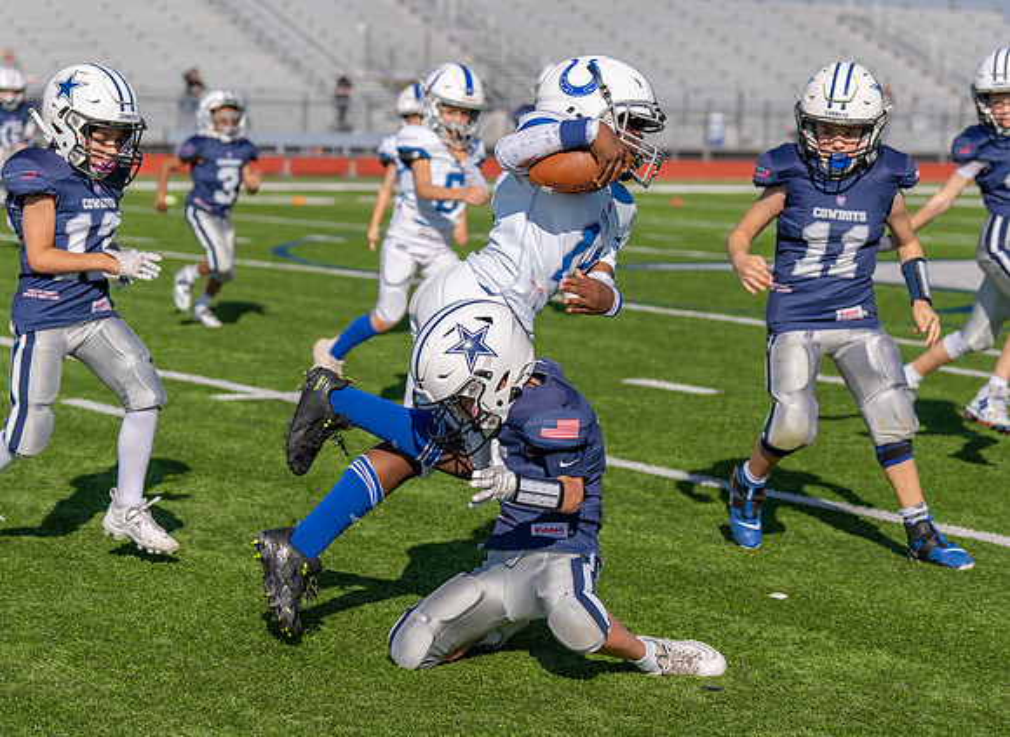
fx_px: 3000
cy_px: 502
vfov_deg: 14.0
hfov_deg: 19.1
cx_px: 559
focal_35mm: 104
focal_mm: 70
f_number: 3.2
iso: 160
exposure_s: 1/4000
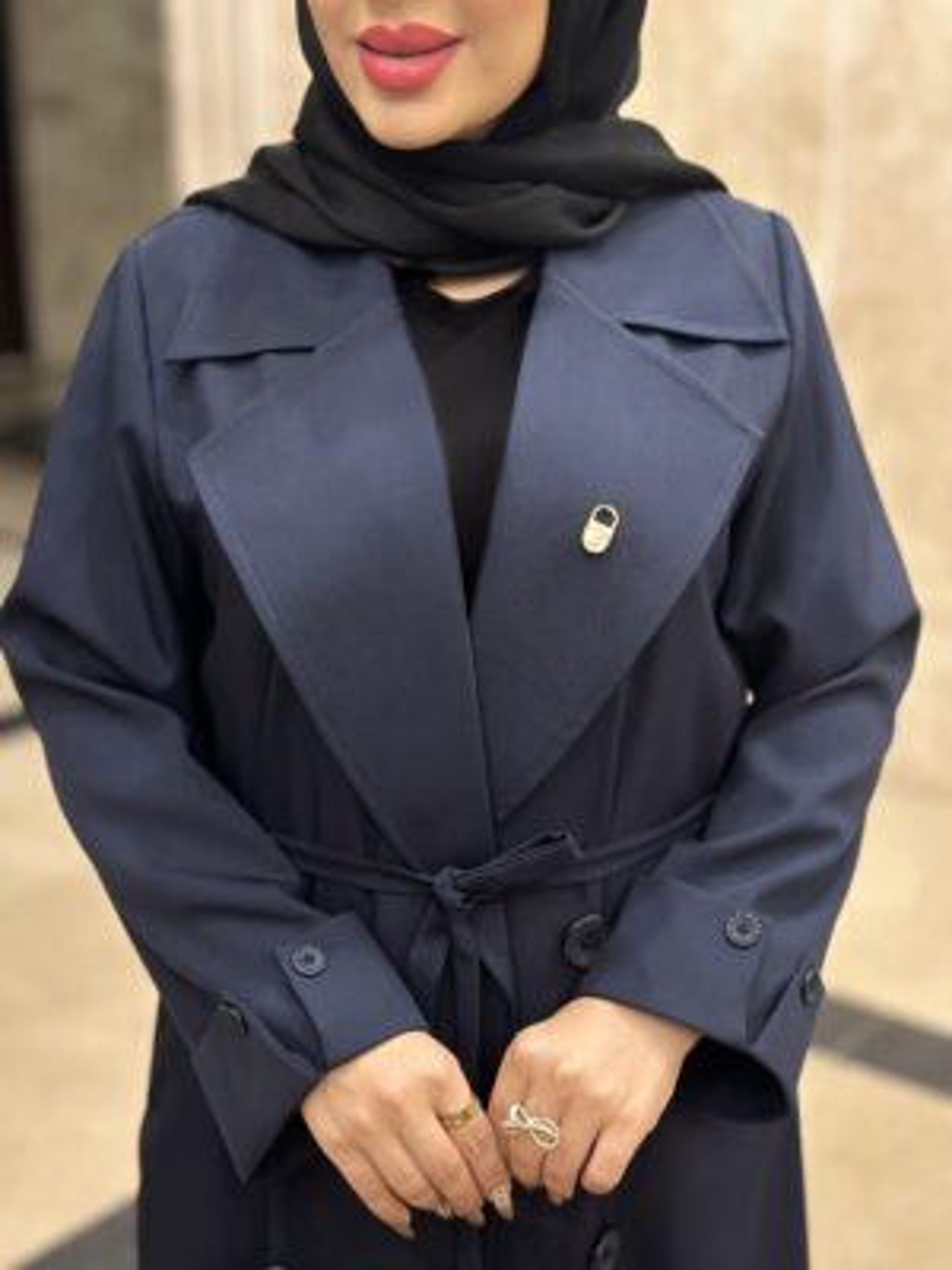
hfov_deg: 30.3
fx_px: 1760
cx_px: 476
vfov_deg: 39.7
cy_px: 635
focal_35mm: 48
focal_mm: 6.86
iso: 320
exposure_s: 1/50
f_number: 1.78
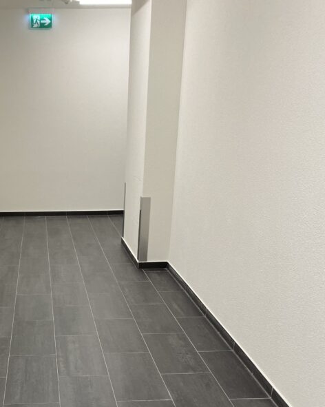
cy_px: 325
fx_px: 530
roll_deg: +1.2
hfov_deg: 33.2
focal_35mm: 44
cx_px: 66
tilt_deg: -21.7
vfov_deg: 40.3
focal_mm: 4.25
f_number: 1.8
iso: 100
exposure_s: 1/122
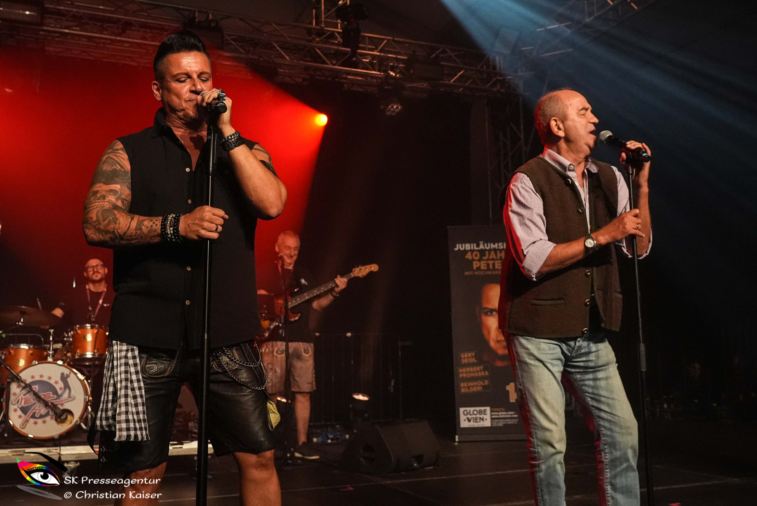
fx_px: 758
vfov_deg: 36.9
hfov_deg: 53.1
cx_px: 378
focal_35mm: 36
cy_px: 253
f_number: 4
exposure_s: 1/500
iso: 5000
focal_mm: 24
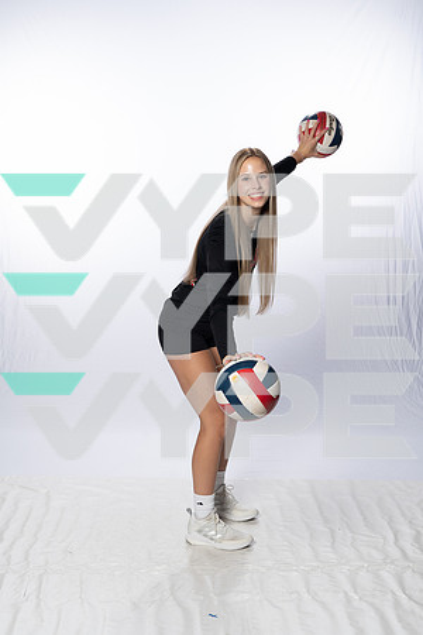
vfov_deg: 38.2
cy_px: 318
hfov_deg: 26.0
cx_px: 212
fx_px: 916
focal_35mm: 52
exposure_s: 1/250
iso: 640
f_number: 8
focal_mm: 52
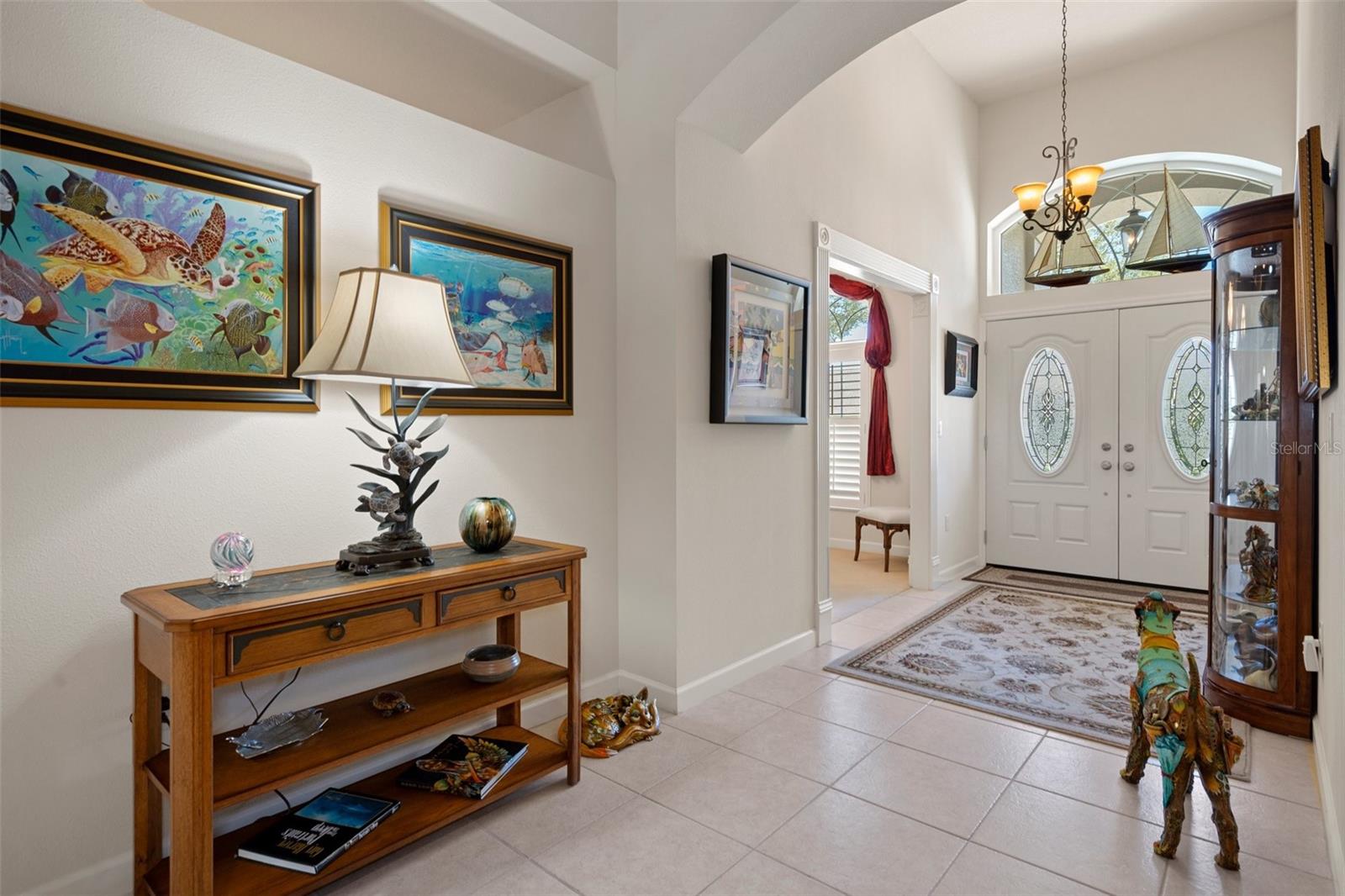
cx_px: 672
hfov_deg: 90.0
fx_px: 672
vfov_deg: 67.4
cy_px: 448
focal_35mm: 18
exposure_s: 1/1.25
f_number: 8
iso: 400
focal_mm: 18
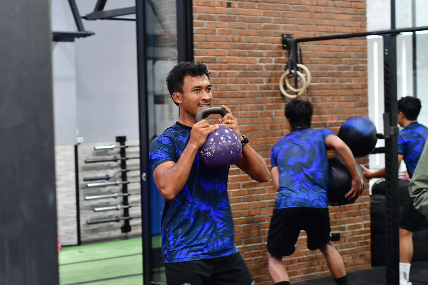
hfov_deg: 27.0
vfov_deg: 18.2
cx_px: 214
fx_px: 892
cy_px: 142
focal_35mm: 75
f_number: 2.8
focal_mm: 50
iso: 1600
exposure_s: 1/40
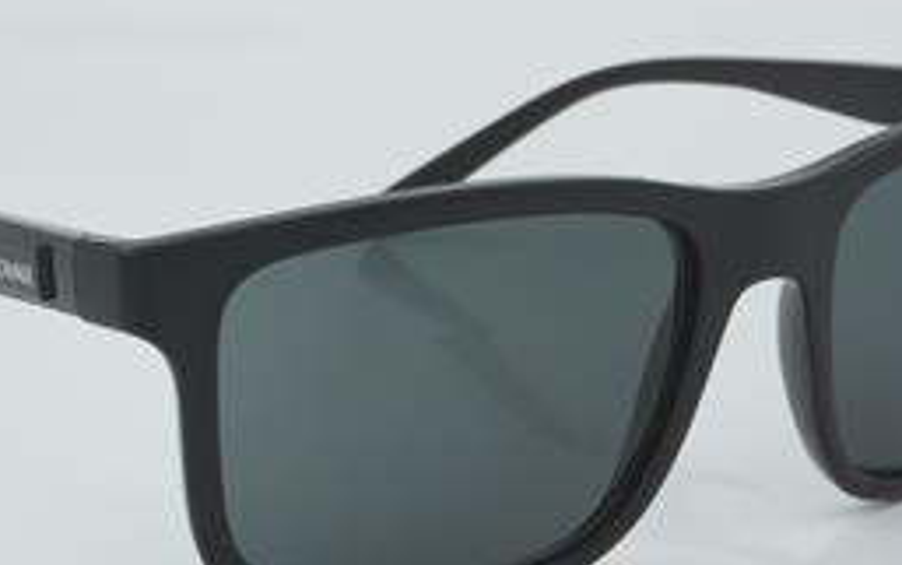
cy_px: 305
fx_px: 3217
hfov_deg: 16.0
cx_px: 470
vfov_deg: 10.0
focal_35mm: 131
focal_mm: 55
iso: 100
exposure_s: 1/4
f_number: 32
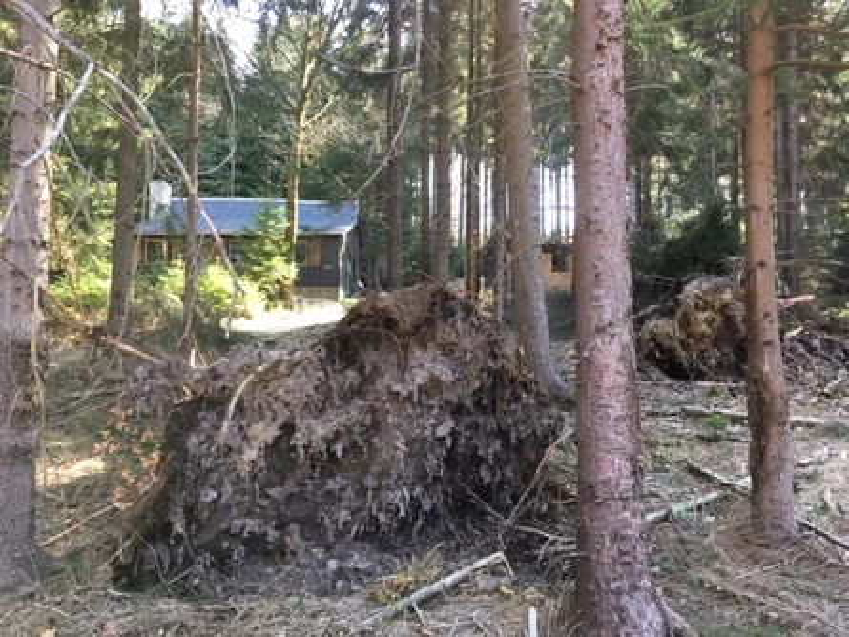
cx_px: 424
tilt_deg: +3.1
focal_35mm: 29
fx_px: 711
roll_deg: -1.5
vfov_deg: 48.2
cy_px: 318
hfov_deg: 61.6
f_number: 2.2
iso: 25
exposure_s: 1/33
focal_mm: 4.15
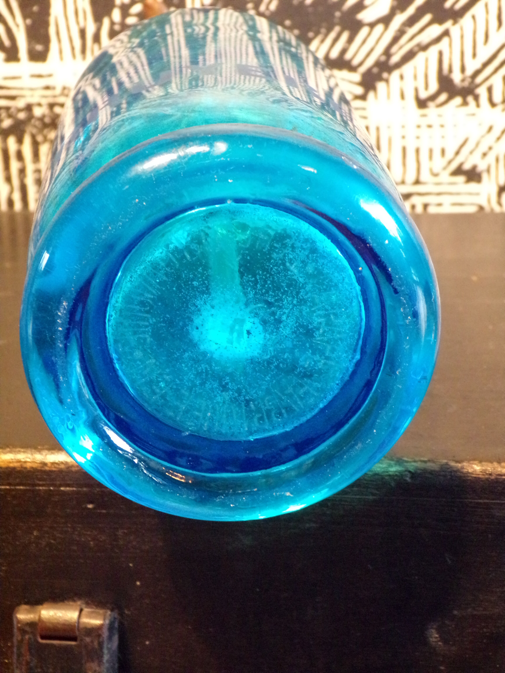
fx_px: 1264
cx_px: 252
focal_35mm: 65
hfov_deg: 22.6
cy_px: 336
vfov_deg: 29.8
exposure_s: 1/17
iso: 800
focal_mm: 11.6
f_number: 3.8
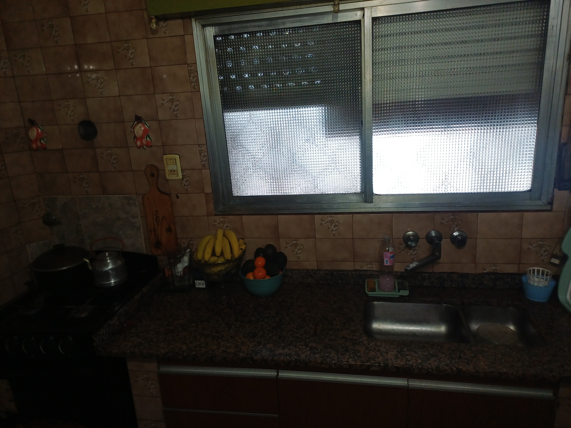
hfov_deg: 69.4
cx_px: 286
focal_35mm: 25
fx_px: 412
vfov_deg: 54.9
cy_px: 214
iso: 125
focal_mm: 4.65
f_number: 1.8
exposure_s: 1/50
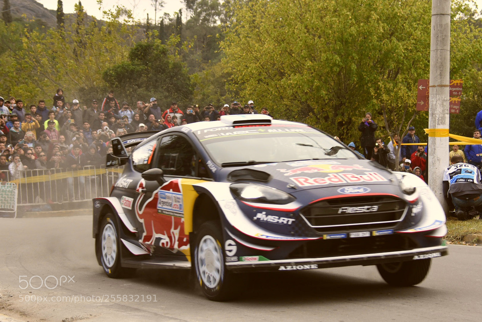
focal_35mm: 98
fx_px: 1305
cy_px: 161
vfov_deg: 14.0
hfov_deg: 20.9
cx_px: 241
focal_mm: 65
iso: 800
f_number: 5.3
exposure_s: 1/250
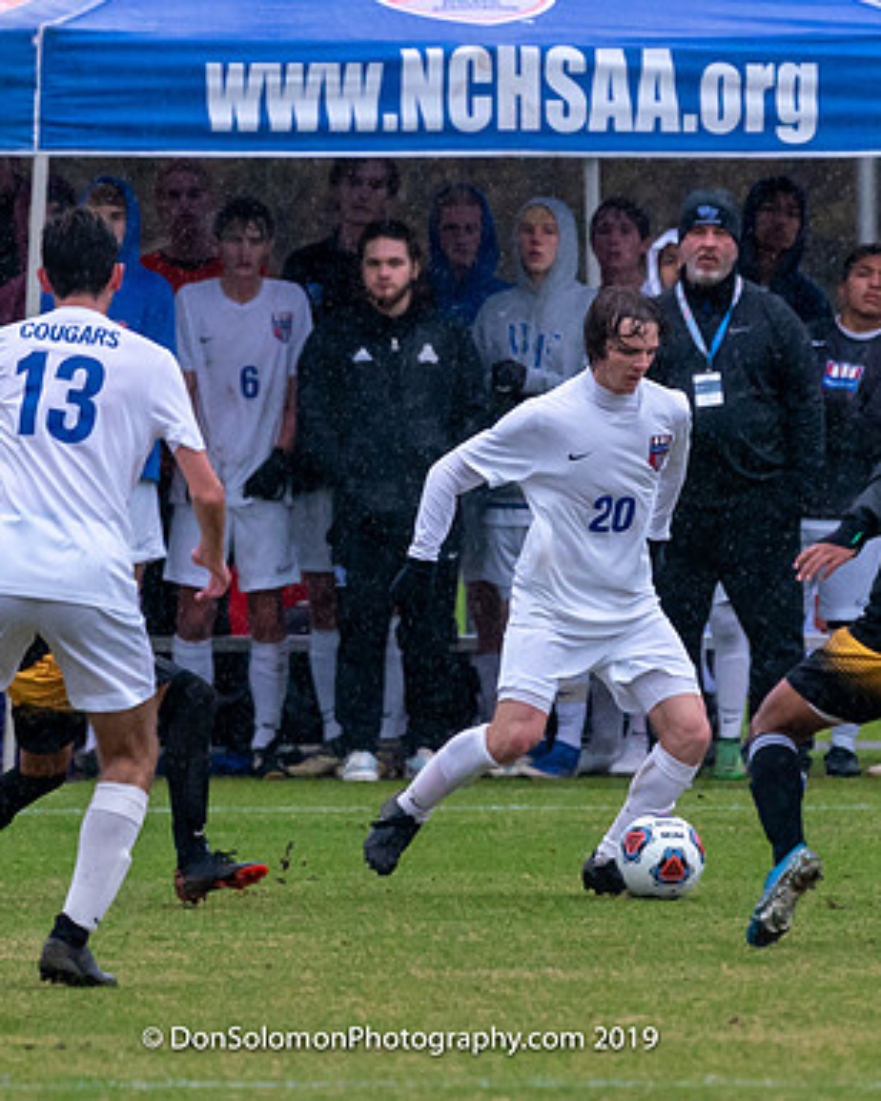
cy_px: 455
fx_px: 28453
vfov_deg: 2.2
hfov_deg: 1.8
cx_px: 574
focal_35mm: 873
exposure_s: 1/1000
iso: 3200
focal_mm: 315
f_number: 5.6
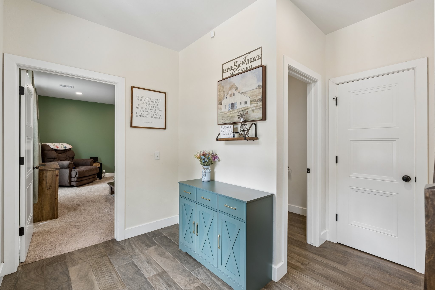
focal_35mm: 16
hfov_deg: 96.7
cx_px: 218
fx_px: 193
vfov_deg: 73.7
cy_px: 145
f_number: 8
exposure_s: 1/80
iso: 200
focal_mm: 16
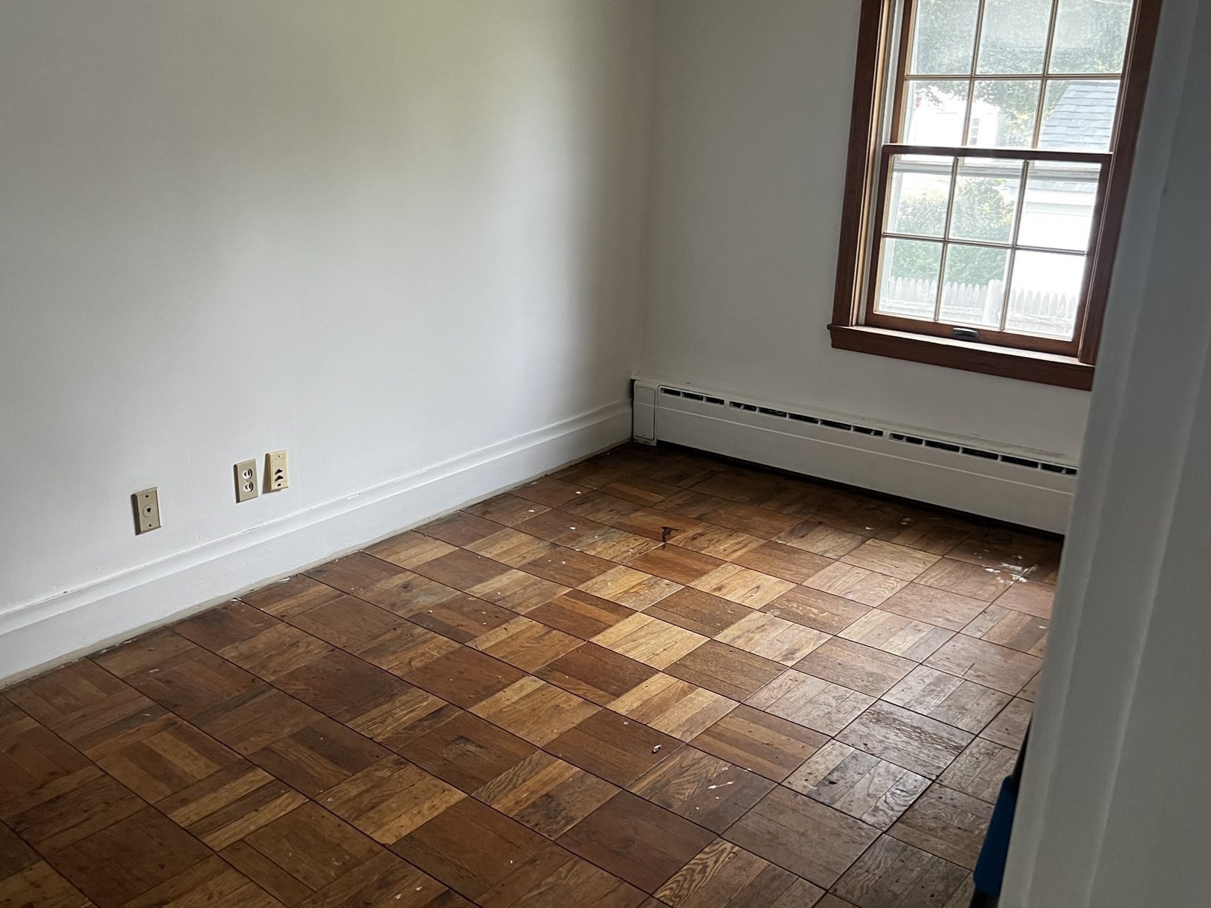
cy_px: 477
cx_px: 502
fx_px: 1154
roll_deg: +0.7
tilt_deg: -20.8
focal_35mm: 33
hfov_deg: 55.1
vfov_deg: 42.9
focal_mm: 5.7
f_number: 1.5
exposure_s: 1/70
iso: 125
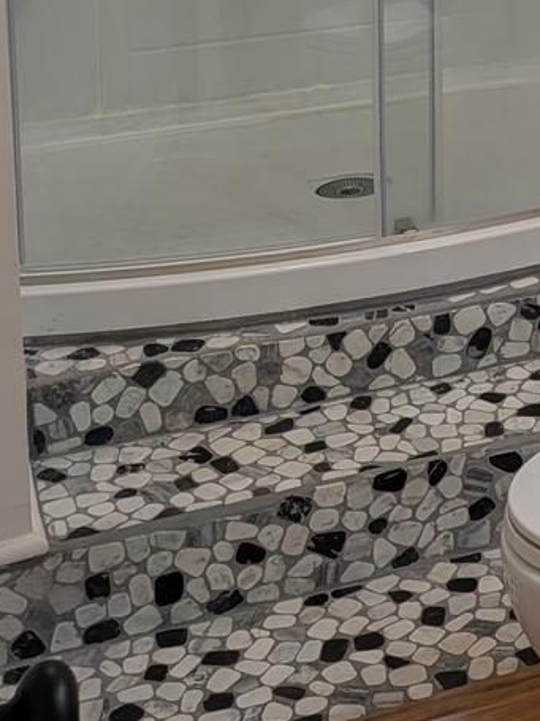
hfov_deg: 16.4
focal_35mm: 81
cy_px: -209
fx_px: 1686
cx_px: 838
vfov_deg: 21.8
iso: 39
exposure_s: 1/120
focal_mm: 4.53
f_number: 1.7
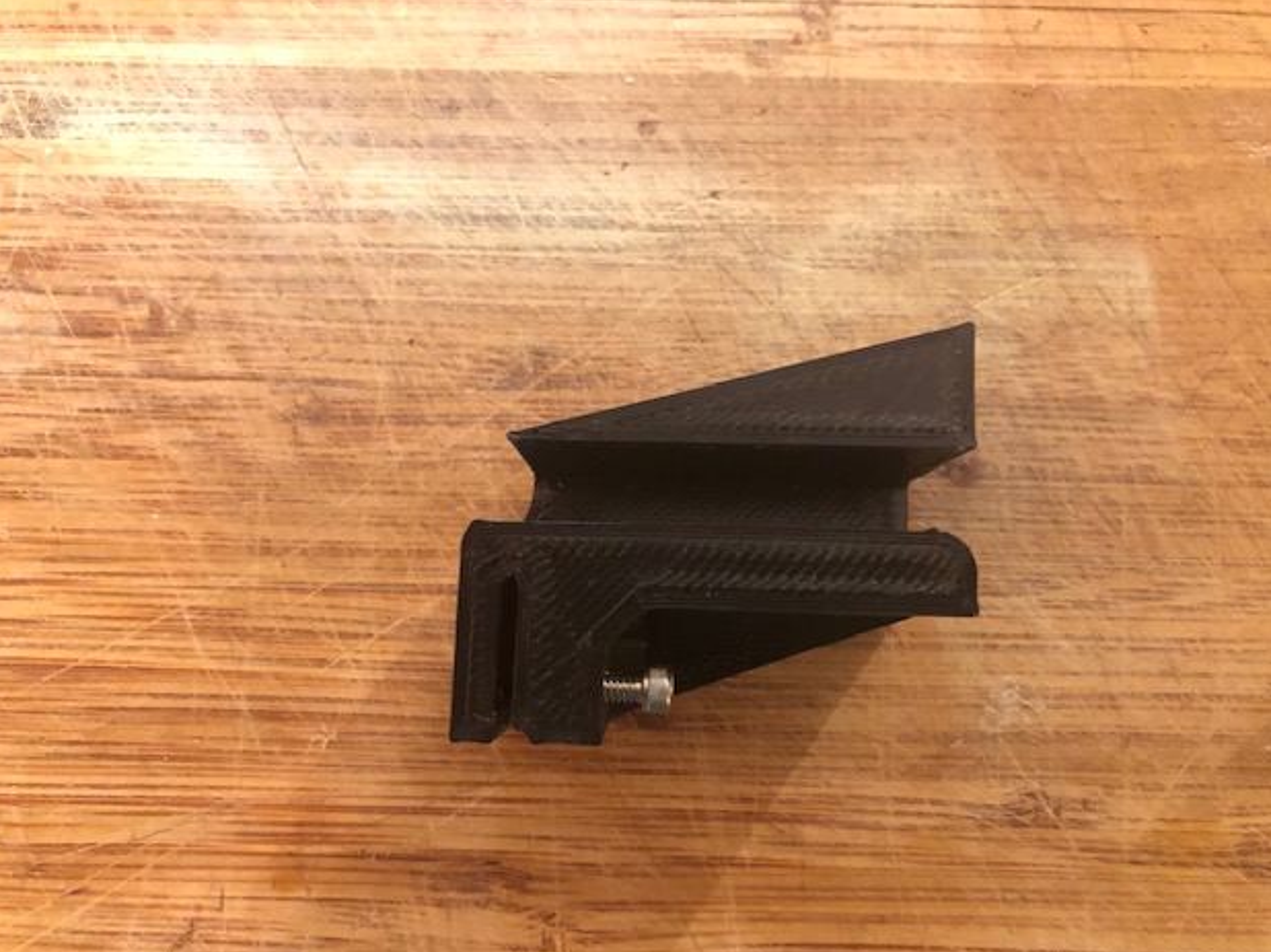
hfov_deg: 61.7
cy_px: 469
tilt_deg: -82.4
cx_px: 638
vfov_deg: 48.2
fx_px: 1064
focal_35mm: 29
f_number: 1.8
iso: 160
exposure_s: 1/4
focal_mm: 3.99
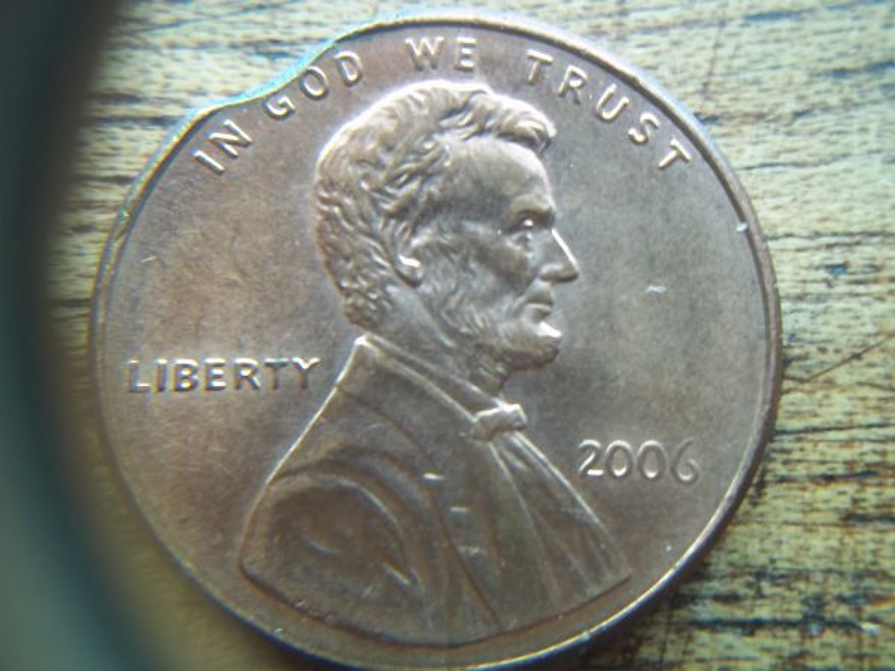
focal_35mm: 36
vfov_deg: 39.7
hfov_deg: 51.4
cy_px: 336
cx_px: 448
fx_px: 931
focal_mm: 6.5
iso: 152
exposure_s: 1/30
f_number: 3.1
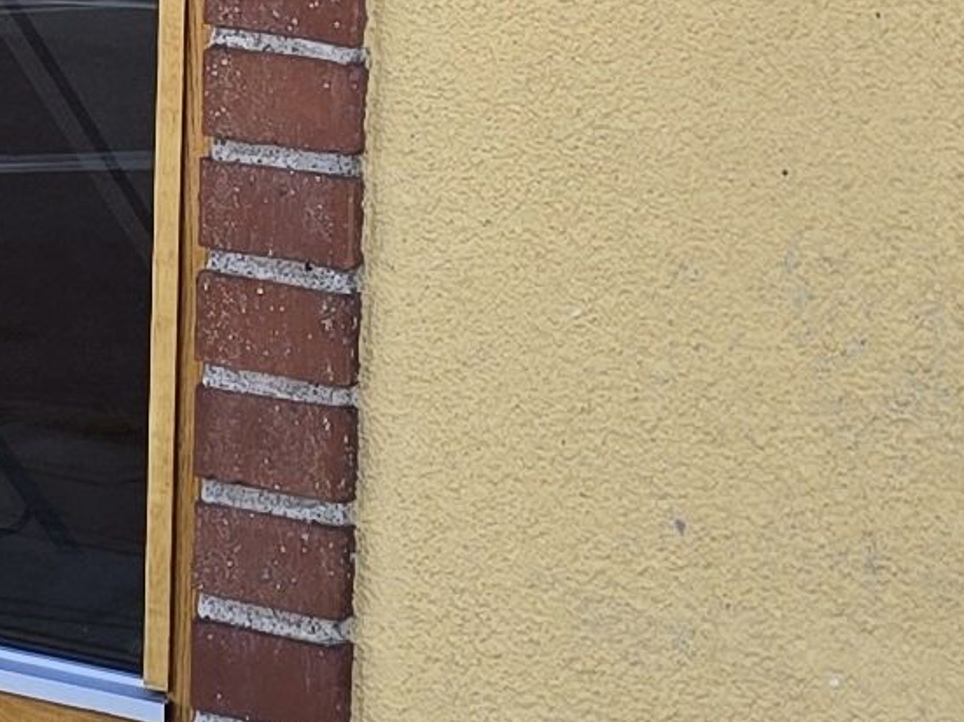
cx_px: -259
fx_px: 4650
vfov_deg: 8.7
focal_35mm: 167
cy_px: -350
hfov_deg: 11.5
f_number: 1.7
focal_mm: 6.3
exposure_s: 1/180
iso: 20
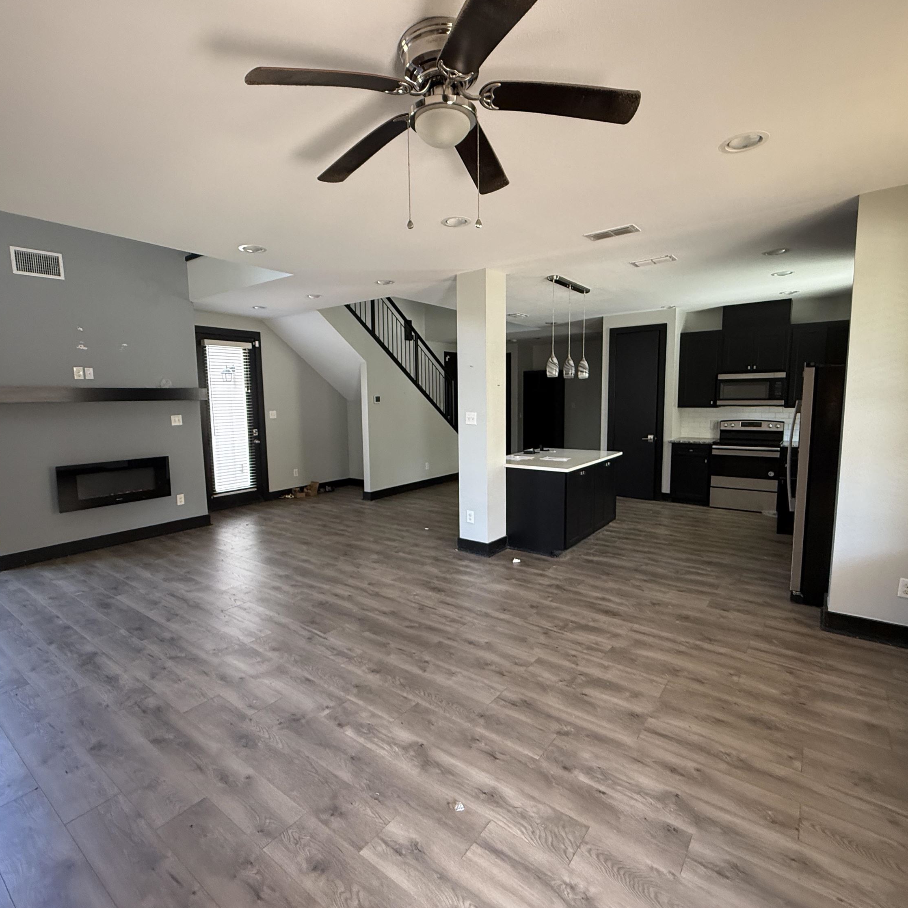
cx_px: 443
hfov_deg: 84.0
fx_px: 505
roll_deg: +1.5
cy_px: 450
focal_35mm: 17
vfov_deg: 84.0
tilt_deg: -7.5
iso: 320
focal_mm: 2.22
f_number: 2.2
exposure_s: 1/99
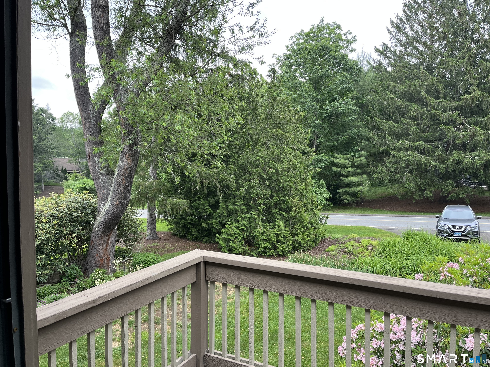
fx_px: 368
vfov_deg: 53.1
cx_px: 245
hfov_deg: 67.3
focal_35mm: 26
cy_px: 184
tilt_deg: -3.8
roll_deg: +0.3
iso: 50
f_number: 1.6
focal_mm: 5.1
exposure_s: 1/140
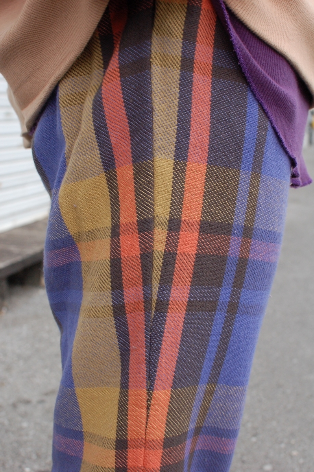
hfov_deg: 25.7
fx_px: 688
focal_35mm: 52
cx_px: 157
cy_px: 236
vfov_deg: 37.9
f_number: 7.1
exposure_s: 1/200
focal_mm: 35
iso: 800
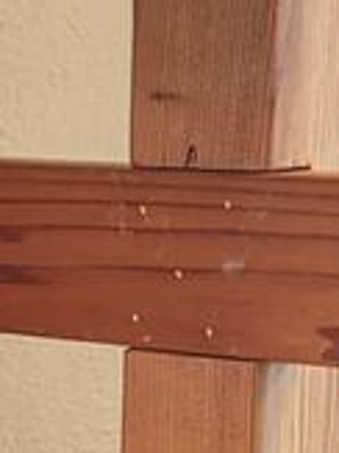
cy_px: 870
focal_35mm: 216
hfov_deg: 6.7
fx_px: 2824
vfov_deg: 8.7
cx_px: -313
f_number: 1.73
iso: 137
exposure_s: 1/24
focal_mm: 4.38
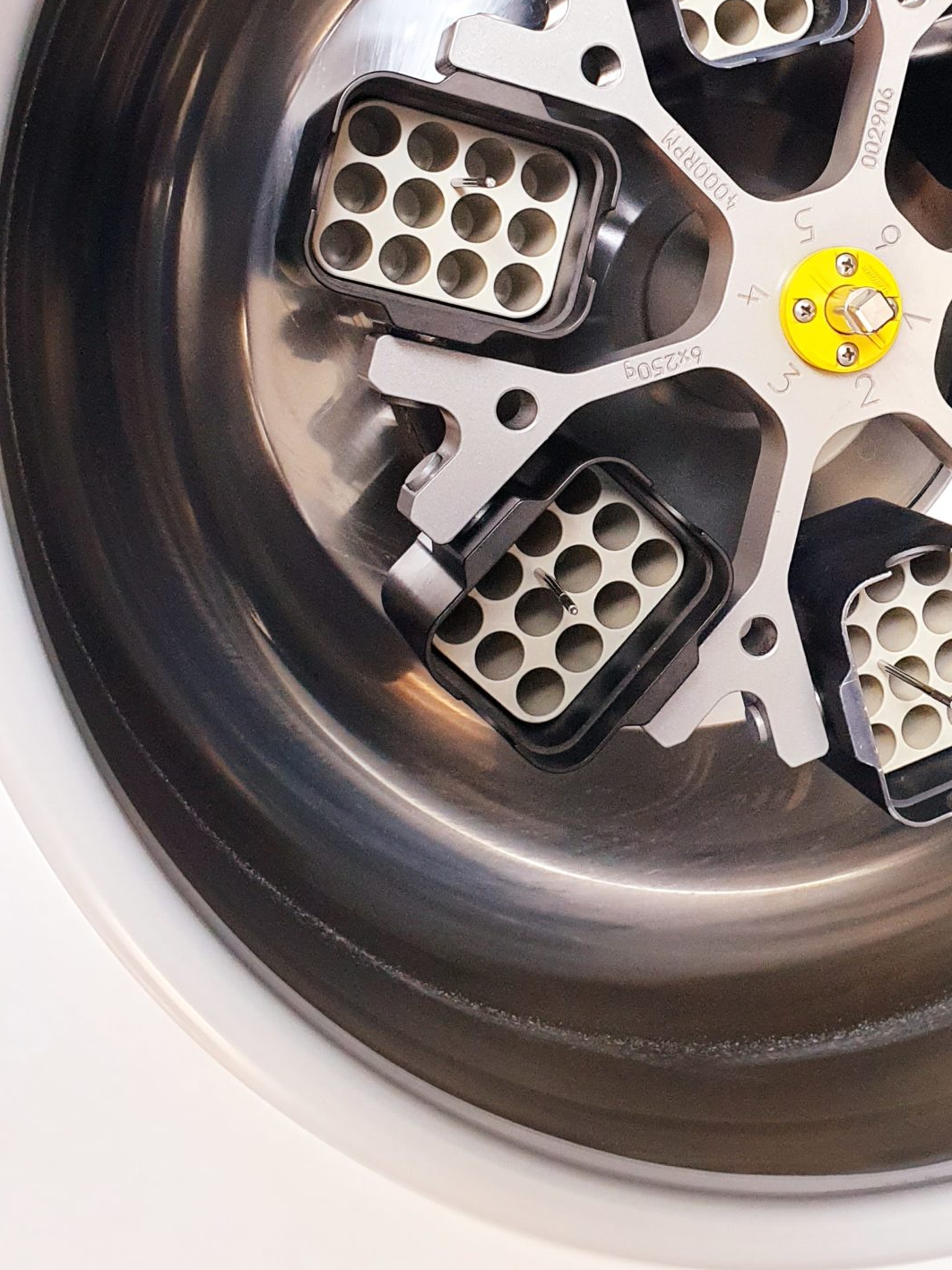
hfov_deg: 29.8
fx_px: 1723
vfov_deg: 39.3
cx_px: 822
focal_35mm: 47
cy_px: 307
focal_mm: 4.3
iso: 250
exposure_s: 1/50
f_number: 2.4
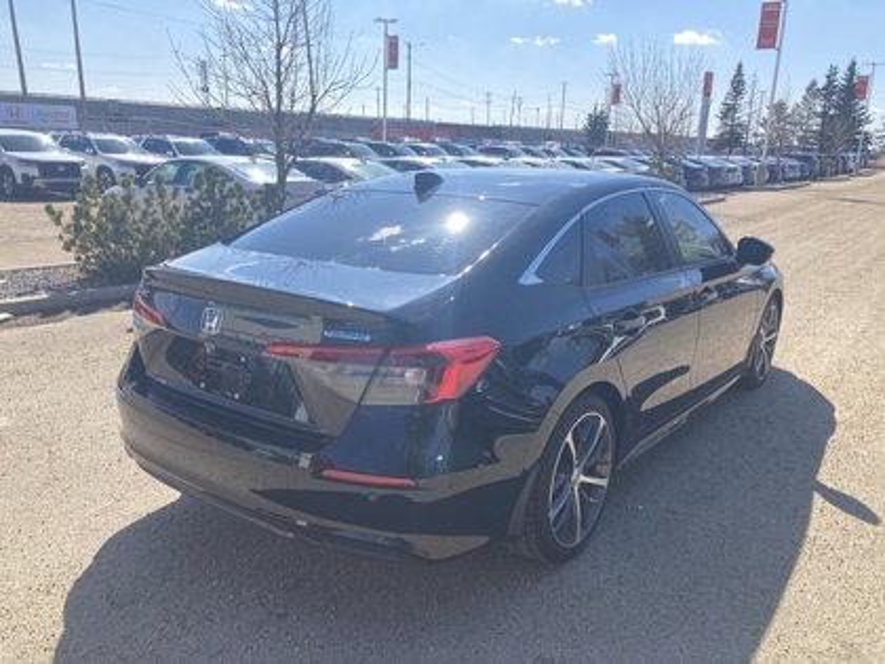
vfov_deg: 49.7
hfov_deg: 63.4
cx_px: 442
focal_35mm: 28
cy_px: 332
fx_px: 716
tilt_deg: -15.0
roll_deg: -2.3
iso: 20
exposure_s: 1/565
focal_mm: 3.99
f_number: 1.8
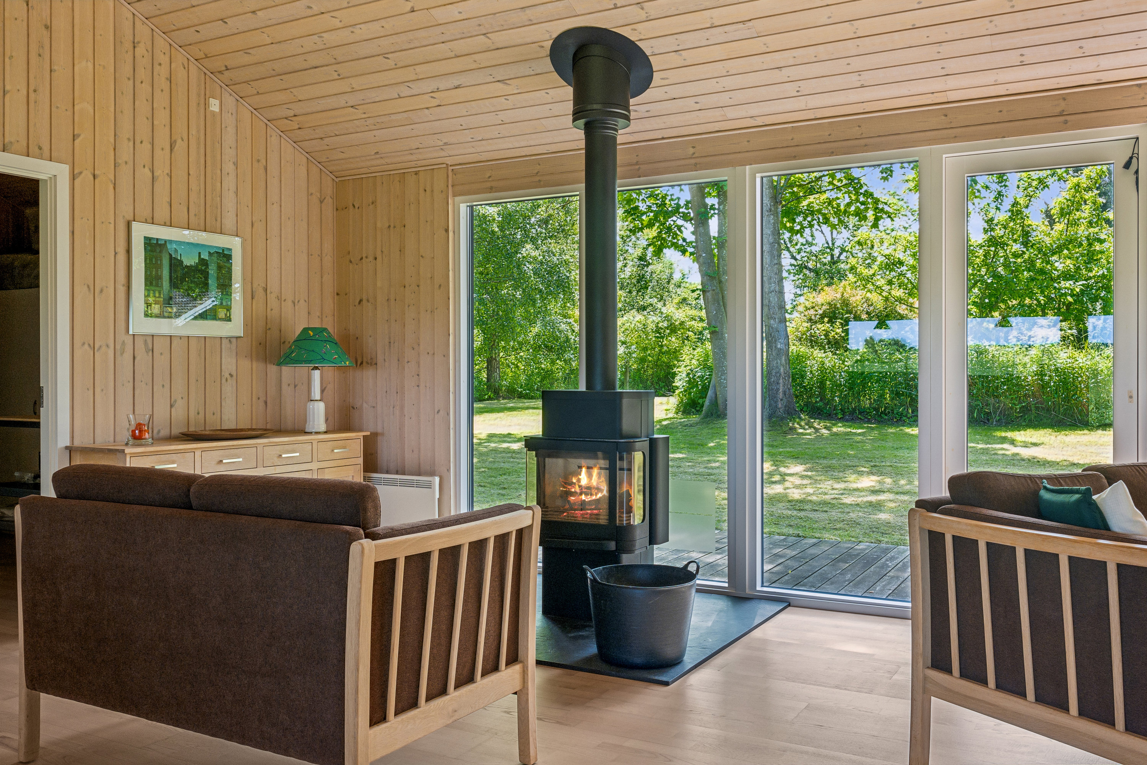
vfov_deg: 43.6
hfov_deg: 61.9
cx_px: 574
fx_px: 956
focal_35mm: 30
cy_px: 382
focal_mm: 20
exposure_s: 1/10
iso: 200
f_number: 8
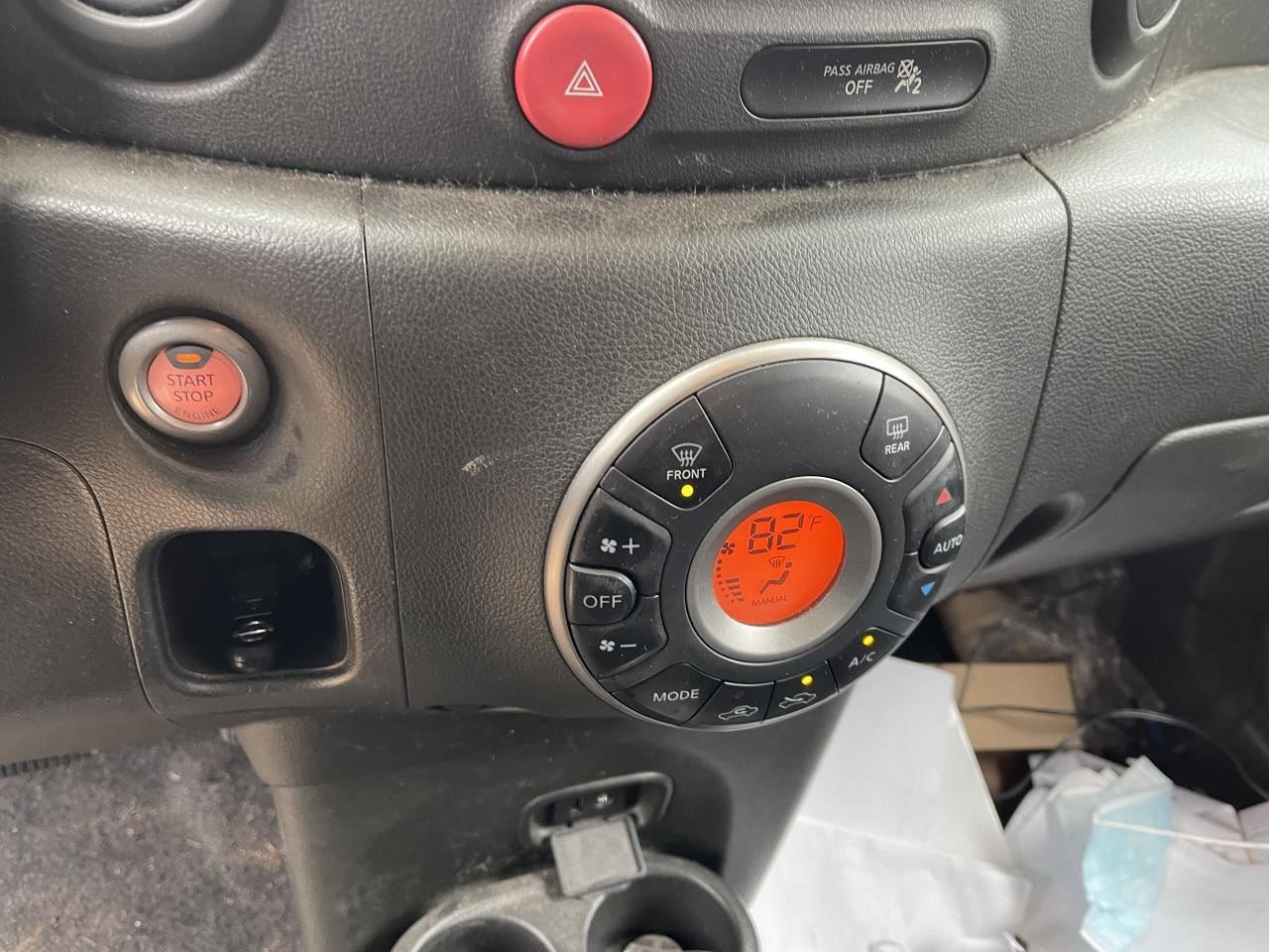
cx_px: 634
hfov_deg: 69.4
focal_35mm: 25
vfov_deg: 54.9
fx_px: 916
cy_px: 476
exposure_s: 1/60
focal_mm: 5.1
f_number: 1.6
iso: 200
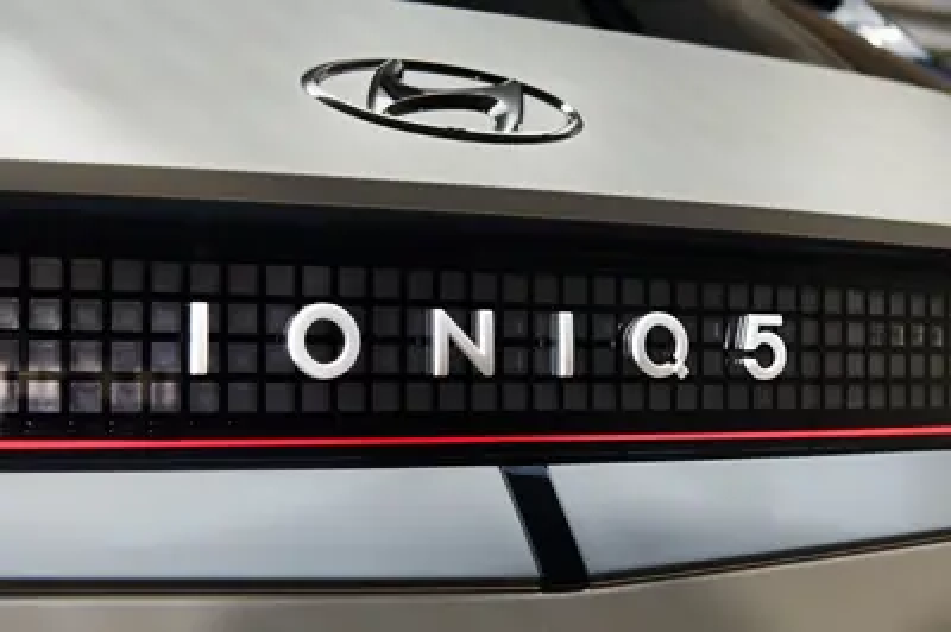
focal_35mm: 70
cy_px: 316
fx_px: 1848
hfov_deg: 28.9
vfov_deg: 19.4
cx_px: 476
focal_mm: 70
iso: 100
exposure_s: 1/15
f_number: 8
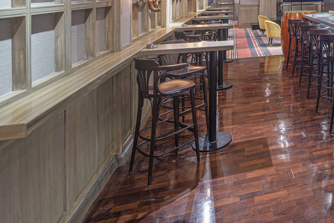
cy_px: -15
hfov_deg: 48.5
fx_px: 288
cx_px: 341
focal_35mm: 31
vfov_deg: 36.6
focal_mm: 14
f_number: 2.8
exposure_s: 1/2
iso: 100
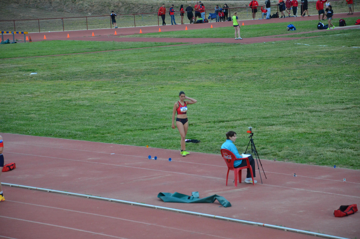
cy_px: 120
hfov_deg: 13.1
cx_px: 180
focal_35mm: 158
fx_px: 1572
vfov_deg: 8.7
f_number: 5.6
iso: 1600
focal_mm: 105
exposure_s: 1/400
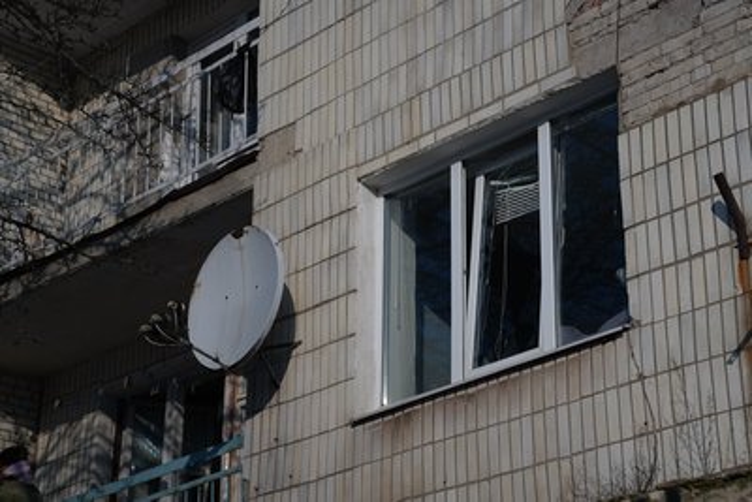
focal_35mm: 70
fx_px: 1463
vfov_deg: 19.5
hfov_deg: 28.8
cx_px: 376
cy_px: 251
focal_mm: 70
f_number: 2.8
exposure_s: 1/60
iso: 64
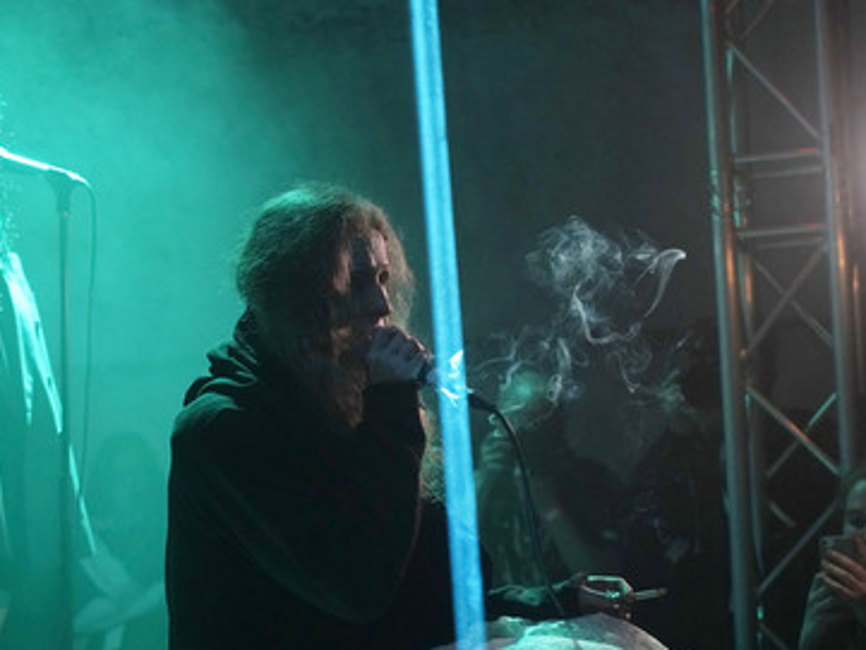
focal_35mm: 72
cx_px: 375
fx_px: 1802
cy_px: 350
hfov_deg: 27.0
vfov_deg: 20.4
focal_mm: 60
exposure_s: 1/125
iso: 3200
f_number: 4
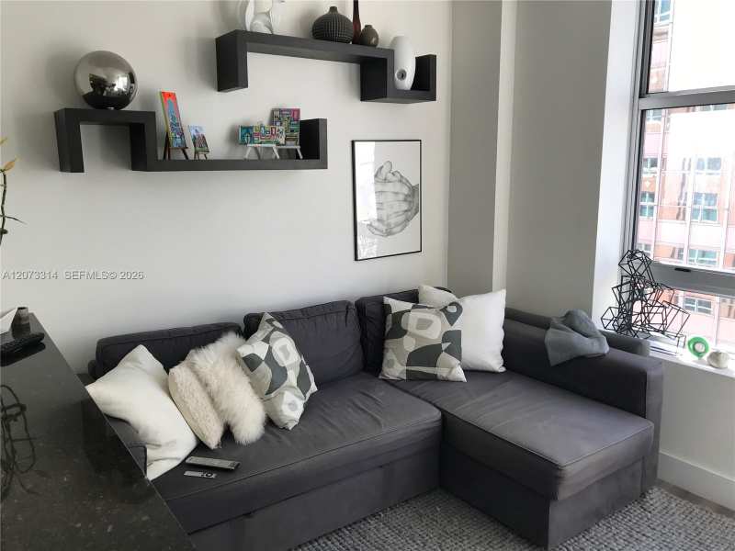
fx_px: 595
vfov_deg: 49.7
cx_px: 368
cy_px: 276
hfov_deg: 63.4
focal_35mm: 28
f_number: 1.8
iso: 25
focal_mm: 3.99
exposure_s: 1/120
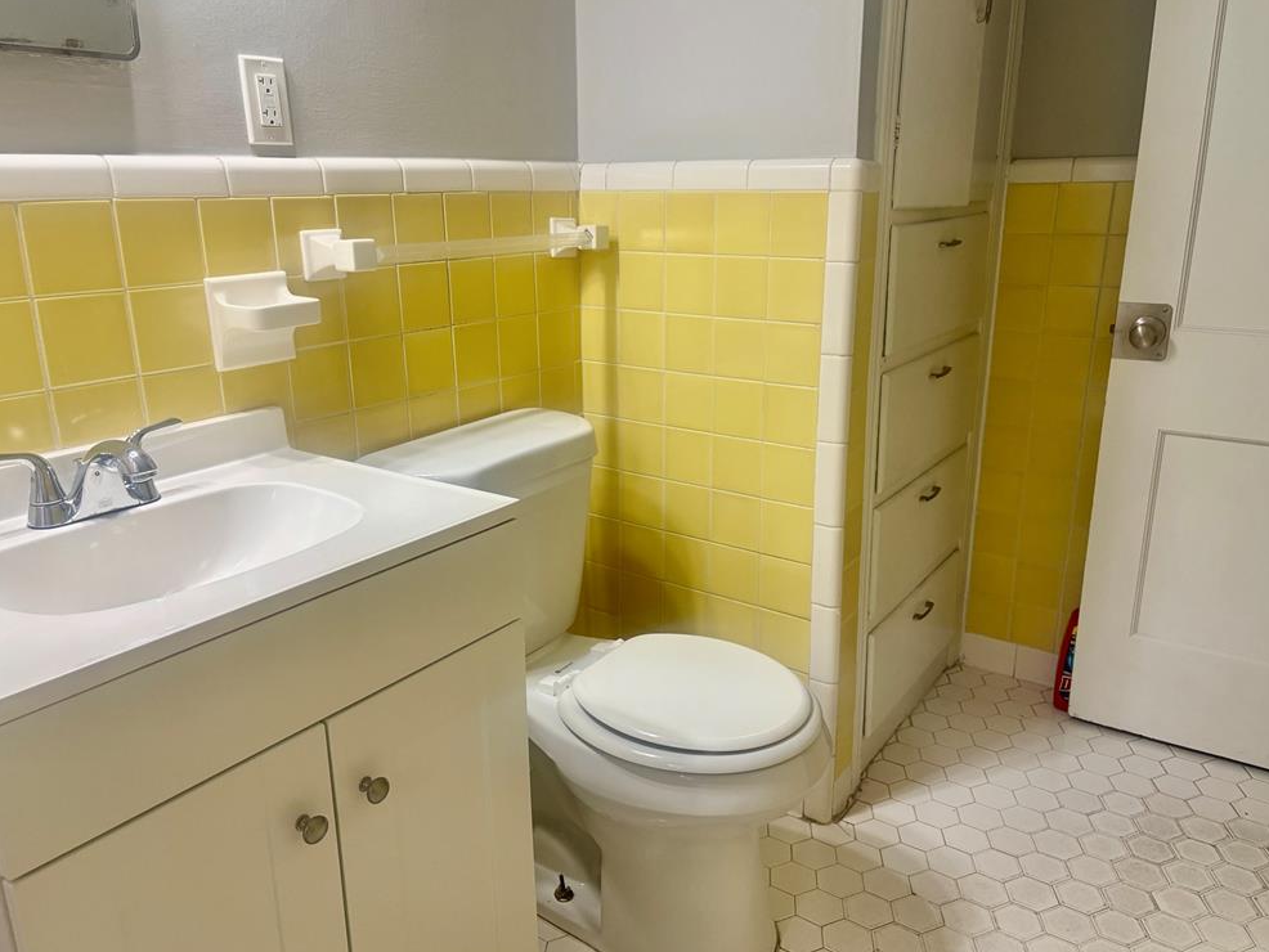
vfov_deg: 51.4
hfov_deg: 65.3
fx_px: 990
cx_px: 636
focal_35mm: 27
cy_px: 468
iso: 100
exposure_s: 1/120
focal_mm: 5.96
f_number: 1.6
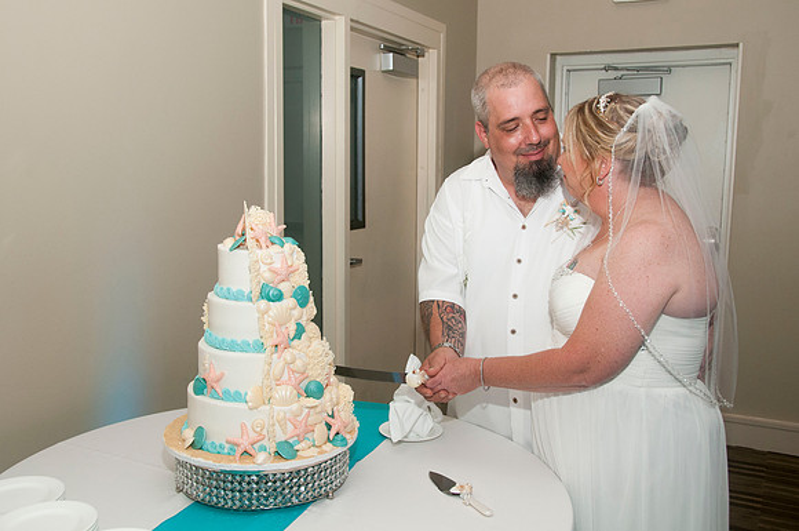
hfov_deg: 53.2
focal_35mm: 36
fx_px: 798
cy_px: 266
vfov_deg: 36.8
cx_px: 400
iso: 400
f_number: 5.6
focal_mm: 24
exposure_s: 1/250
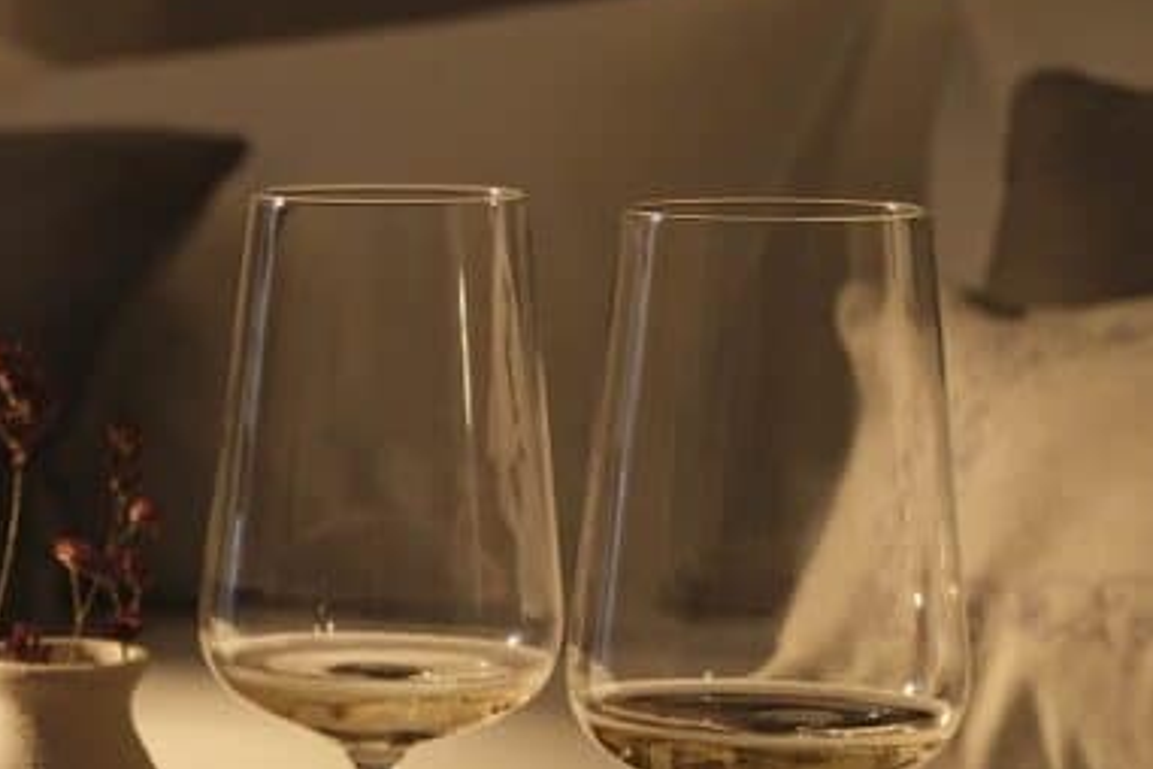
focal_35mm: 121
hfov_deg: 16.1
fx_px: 3875
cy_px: 562
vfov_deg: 11.3
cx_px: -318
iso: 200
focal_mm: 30
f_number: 3.6
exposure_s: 1/160
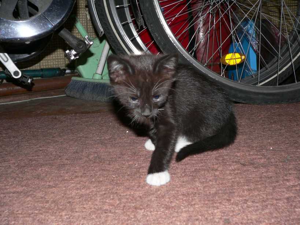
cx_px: 150
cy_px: 112
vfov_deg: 39.6
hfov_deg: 51.4
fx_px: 312
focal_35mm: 36
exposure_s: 1/60
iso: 100
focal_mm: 6
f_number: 2.8
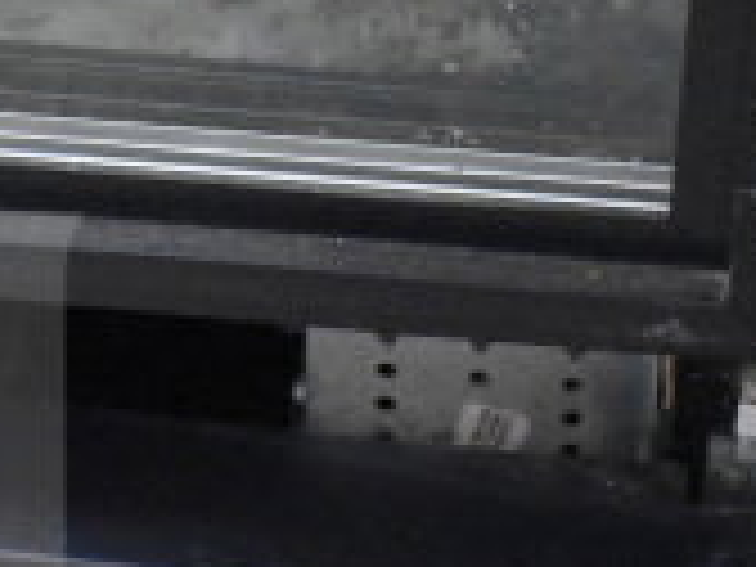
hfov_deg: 9.2
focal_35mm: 210
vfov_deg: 7.0
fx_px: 4586
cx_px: -324
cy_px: 569
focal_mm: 40
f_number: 4.8
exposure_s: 1/60
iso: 9000
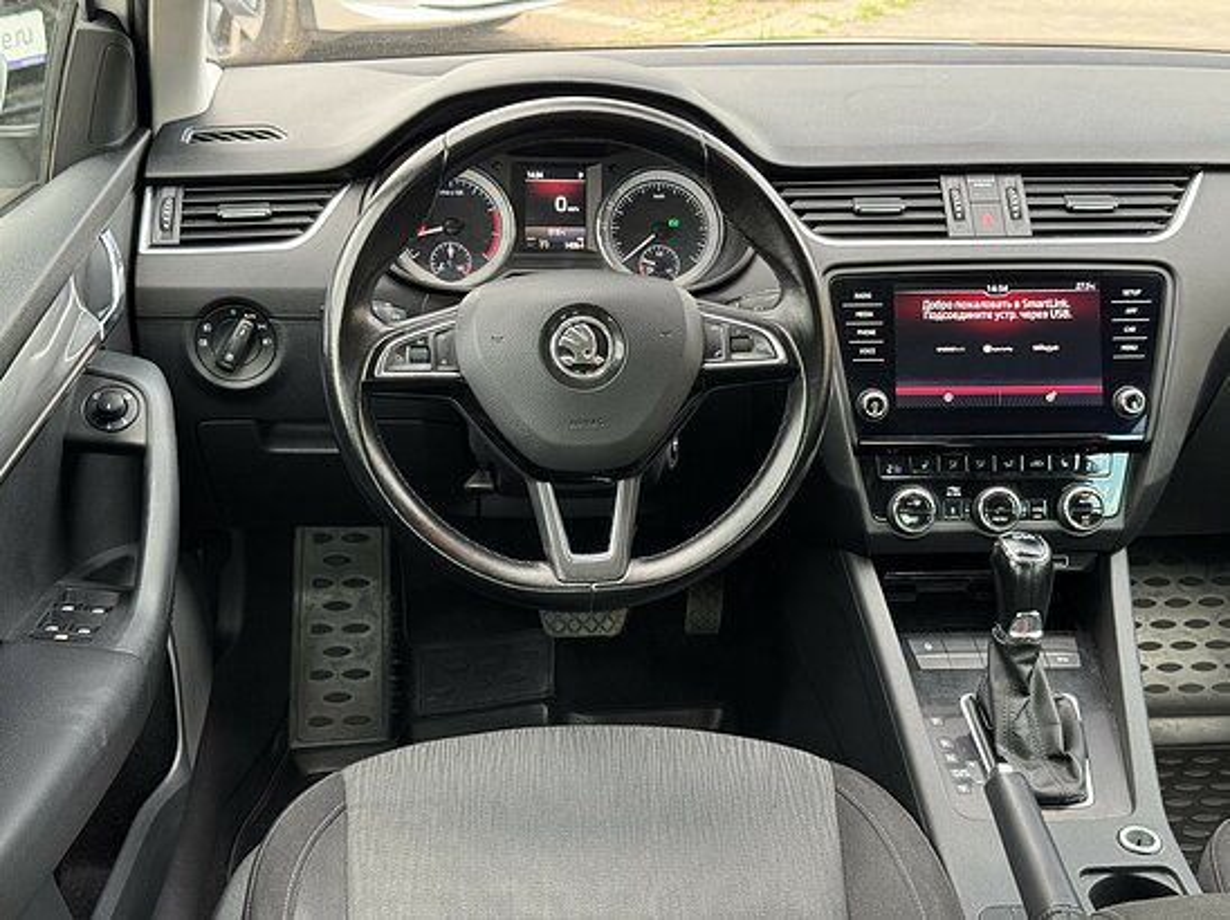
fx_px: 1704
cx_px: 615
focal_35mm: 48
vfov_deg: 30.2
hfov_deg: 39.7
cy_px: 460
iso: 250
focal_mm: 6.76
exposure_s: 1/60
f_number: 1.78
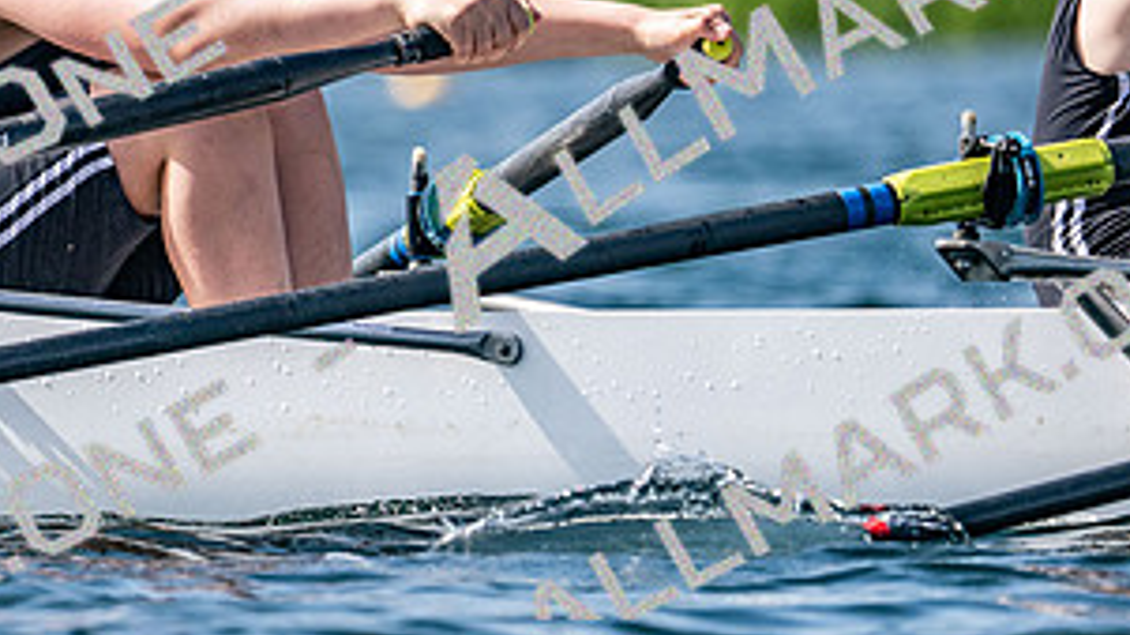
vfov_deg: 1.0
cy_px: -23
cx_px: 113
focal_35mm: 1211
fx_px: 36269
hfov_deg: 1.8
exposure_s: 1/2500
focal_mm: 400
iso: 250
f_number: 4.5
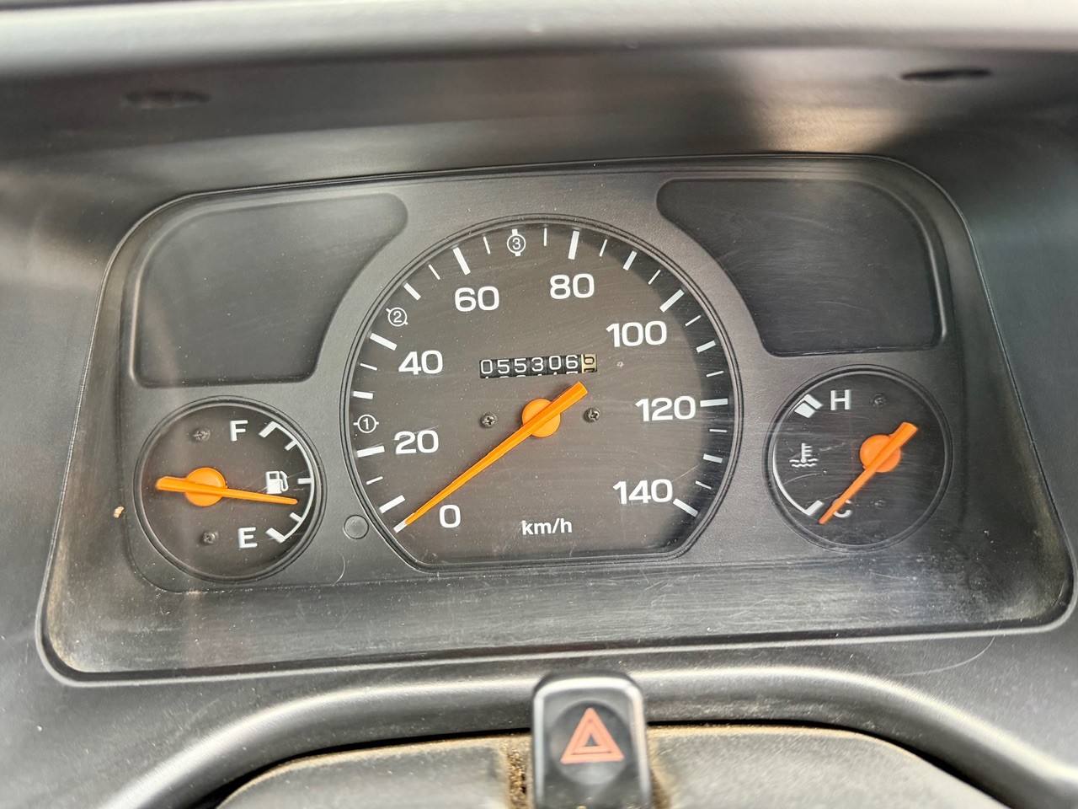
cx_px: 539
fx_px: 747
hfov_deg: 71.6
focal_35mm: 24
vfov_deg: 56.8
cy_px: 404
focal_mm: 6.76
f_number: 1.78
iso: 400
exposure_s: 1/60
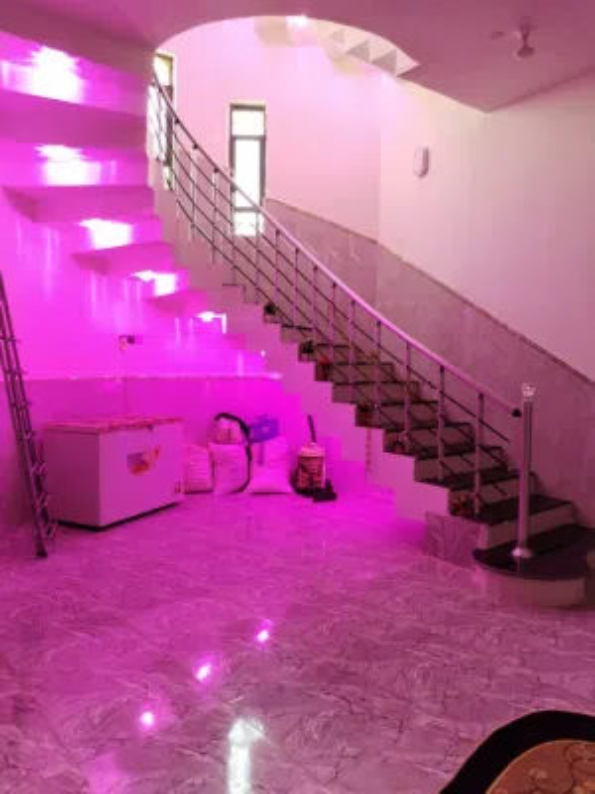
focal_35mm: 29
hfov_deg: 48.2
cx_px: 298
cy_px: 397
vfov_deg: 61.7
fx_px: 665
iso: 598
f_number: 1.8
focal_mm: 4.75
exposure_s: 1/30
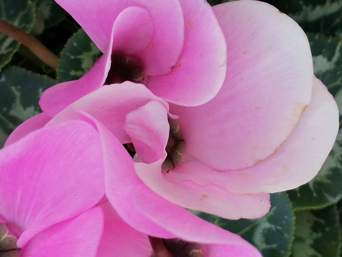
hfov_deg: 26.3
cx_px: 171
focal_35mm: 74
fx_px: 731
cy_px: 128
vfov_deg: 19.9
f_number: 1.8
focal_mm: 4.75
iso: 50
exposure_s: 1/375
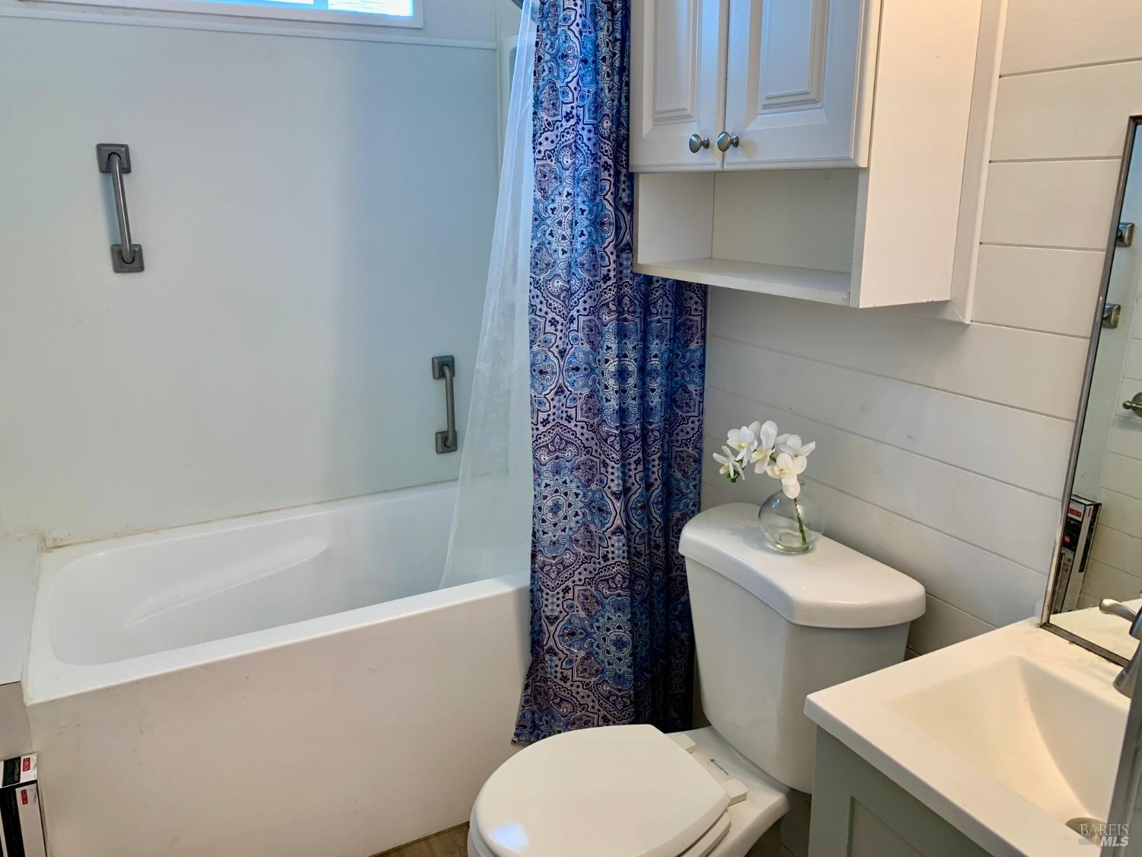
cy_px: 428
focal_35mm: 26
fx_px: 858
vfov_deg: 53.1
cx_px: 571
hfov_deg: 67.3
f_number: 1.8
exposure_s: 1/120
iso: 80
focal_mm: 4.25
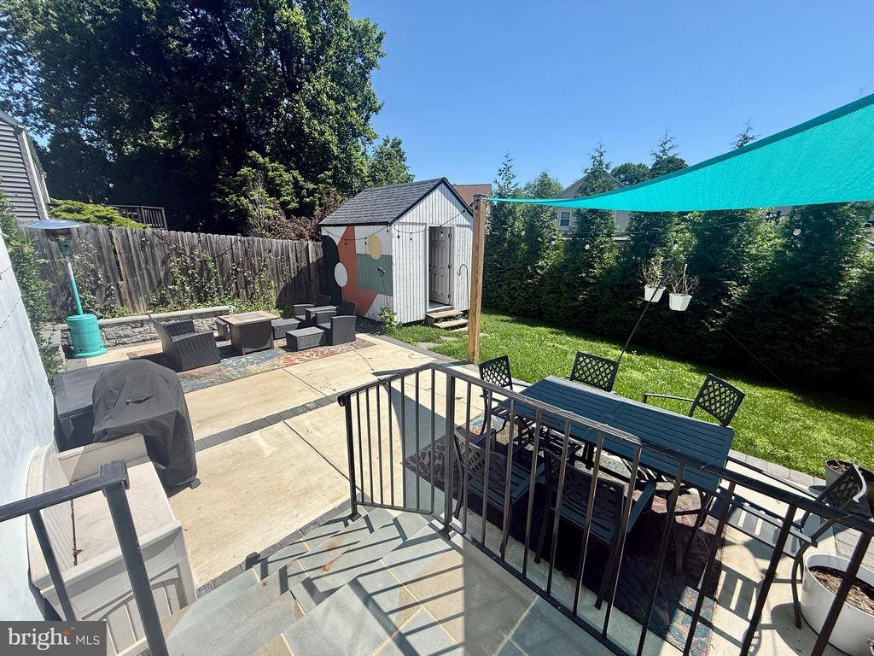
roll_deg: -0.7
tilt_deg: -12.9
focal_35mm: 14
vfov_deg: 85.7
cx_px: 437
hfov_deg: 102.1
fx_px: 353
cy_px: 328
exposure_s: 1/2237
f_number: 2.2
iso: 50
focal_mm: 2.22
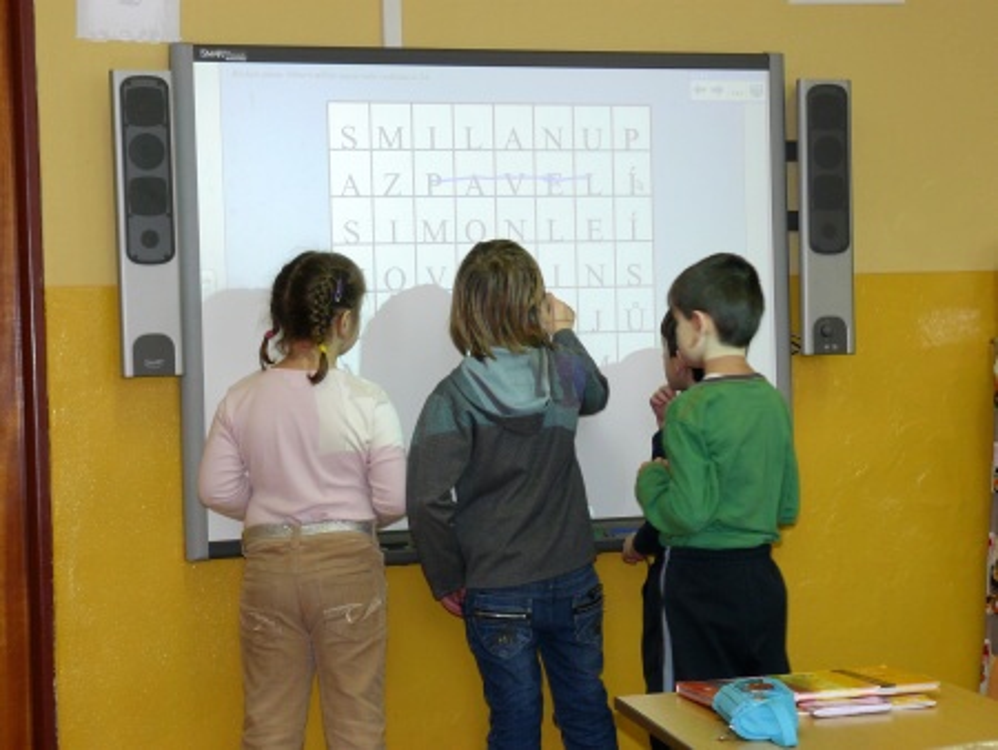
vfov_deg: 18.0
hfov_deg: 23.8
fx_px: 2365
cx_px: 499
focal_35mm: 82
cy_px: 375
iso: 100
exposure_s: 1/30
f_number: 3.2
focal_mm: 13.7
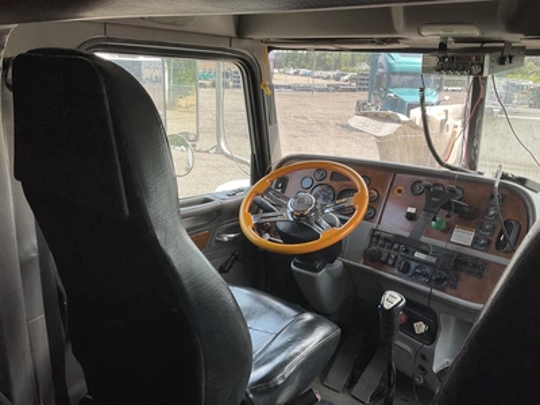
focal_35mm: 29
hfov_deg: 61.7
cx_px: 270
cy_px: 202
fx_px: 452
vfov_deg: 48.2
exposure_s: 1/169
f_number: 1.8
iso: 20
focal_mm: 3
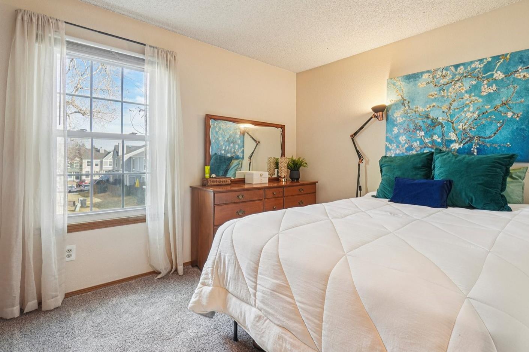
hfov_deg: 92.9
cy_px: 169
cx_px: 294
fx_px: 250
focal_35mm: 17
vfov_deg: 70.4
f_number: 8
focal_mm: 10
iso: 400
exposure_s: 1/20
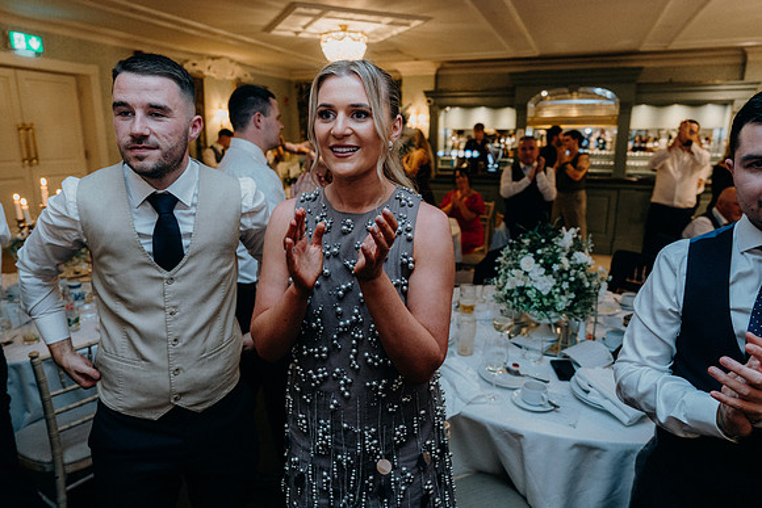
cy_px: 254
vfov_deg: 53.2
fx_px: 508
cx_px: 381
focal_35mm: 24
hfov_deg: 73.7
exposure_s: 1/160
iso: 2500
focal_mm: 24
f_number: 3.5
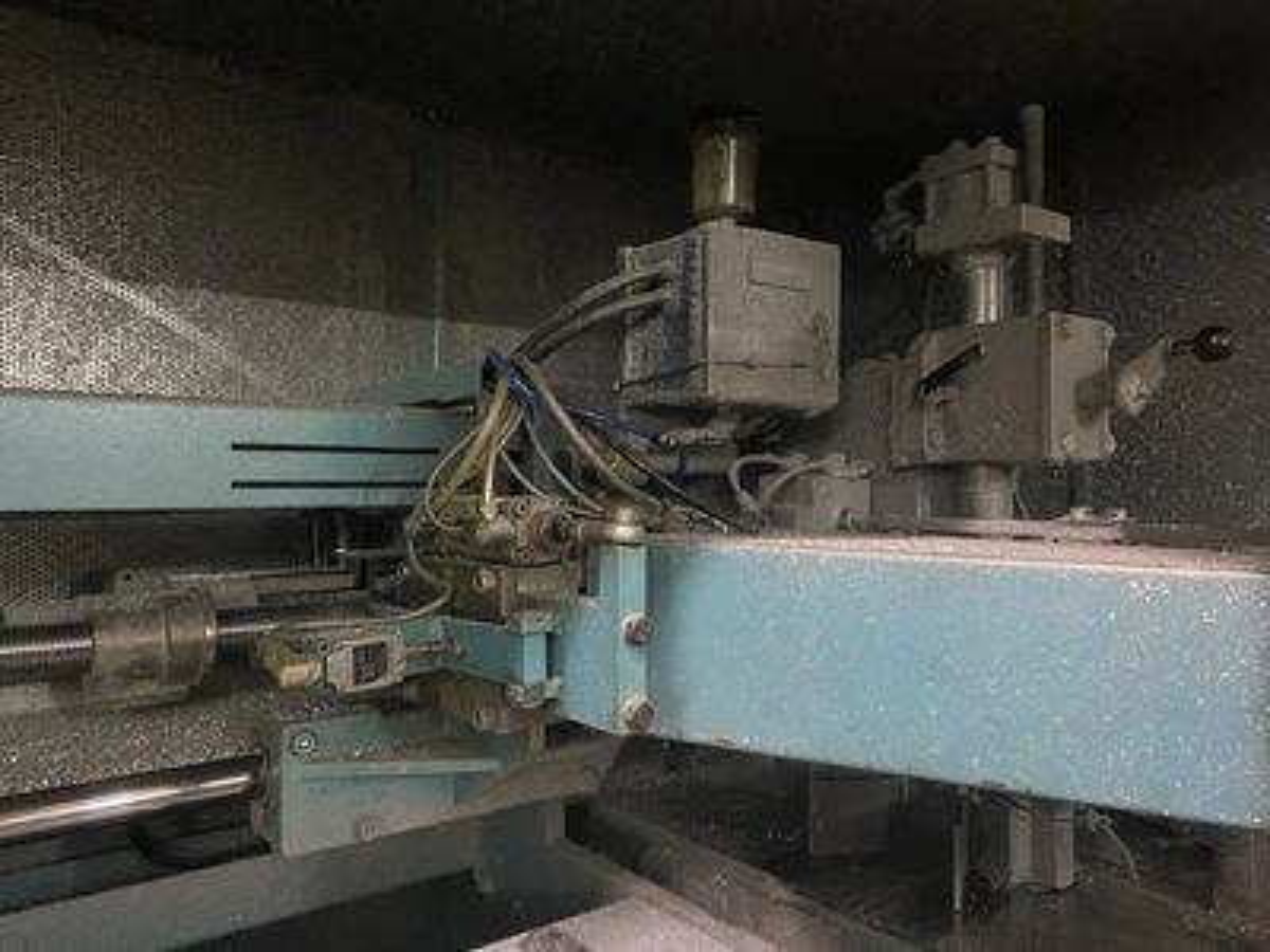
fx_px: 954
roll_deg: +0.1
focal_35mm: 26
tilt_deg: +1.1
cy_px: 476
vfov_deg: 53.1
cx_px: 635
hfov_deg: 67.3
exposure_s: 1/30
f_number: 1.8
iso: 1000
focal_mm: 4.25
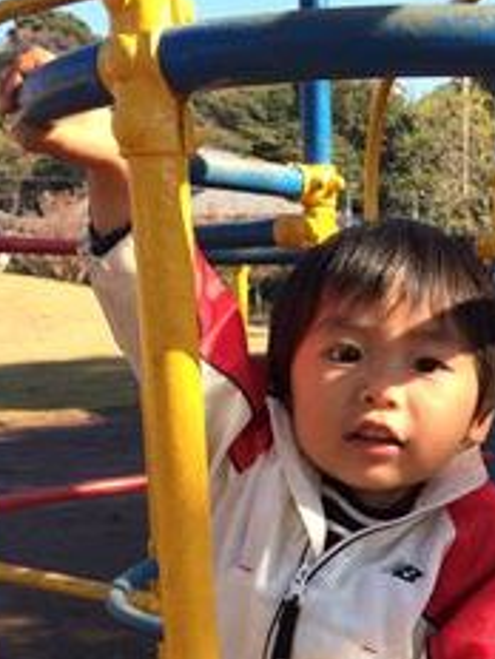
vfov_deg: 36.9
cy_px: 523
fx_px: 953
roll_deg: +3.3
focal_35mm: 50
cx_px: 358
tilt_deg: -14.2
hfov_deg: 28.8
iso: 32
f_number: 2.2
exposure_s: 1/612
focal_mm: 4.15
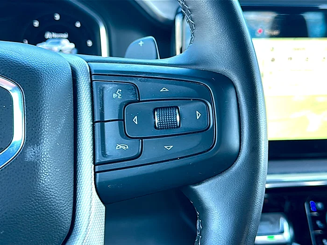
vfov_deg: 36.0
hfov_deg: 46.8
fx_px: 378
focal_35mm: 40
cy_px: 122
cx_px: 164
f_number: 1.78
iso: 64
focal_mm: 6.86
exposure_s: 1/66
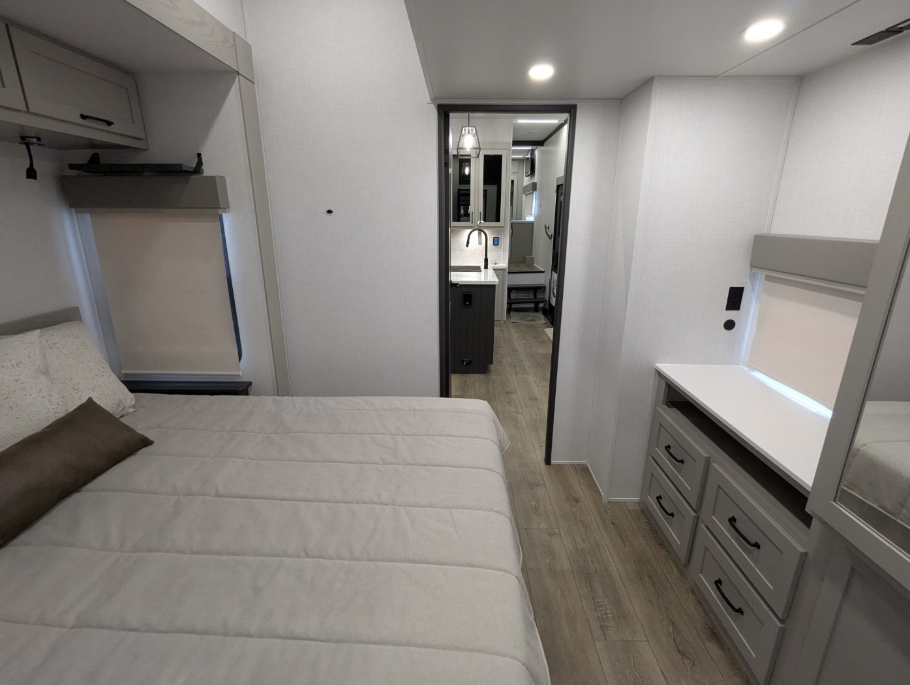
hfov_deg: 94.4
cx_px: 455
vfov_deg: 78.2
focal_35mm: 16
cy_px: 342
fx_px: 421
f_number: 2.2
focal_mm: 2.35
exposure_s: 1/70.7
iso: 267
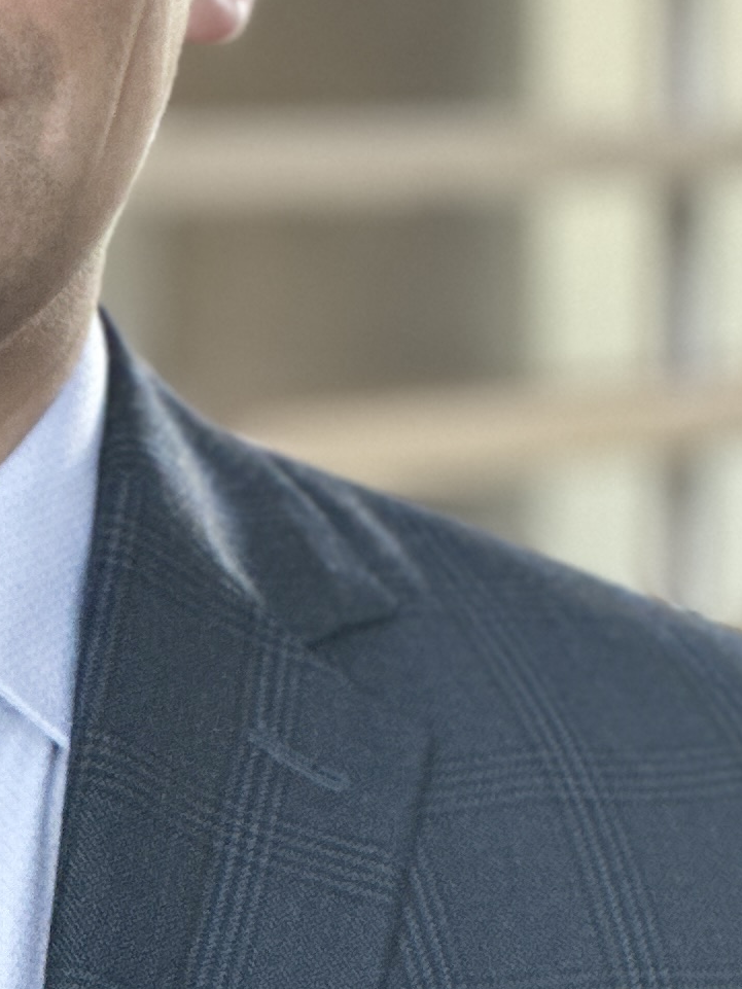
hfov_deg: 4.6
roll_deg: +0.3
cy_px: 836
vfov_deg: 6.1
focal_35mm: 323
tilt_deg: -5.0
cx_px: -135
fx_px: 9229
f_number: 2.8
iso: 160
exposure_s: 1/40
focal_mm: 9
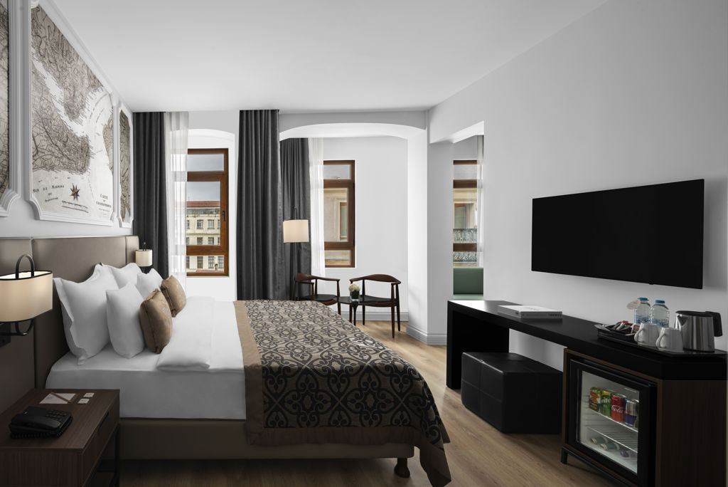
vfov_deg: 70.5
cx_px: 364
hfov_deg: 93.2
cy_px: 244
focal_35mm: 17
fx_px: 344
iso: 100
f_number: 16
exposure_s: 1.3
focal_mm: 17
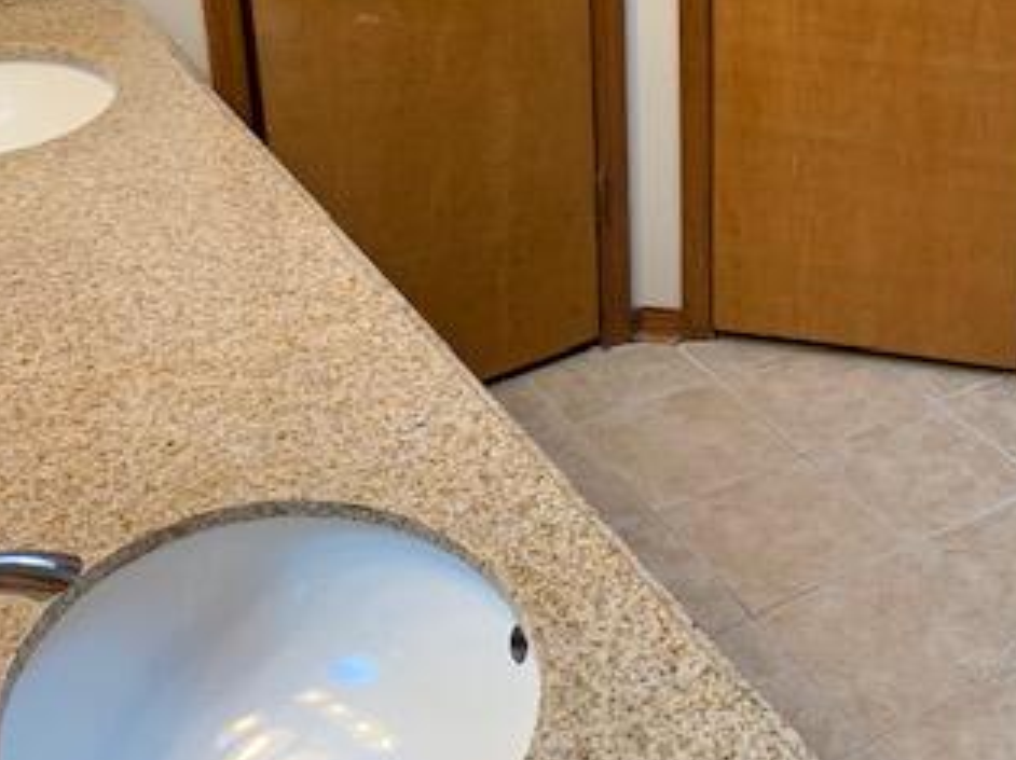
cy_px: 87
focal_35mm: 53
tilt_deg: -21.4
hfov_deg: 35.2
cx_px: 793
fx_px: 1554
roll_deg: -1.6
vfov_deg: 26.6
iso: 80
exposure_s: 1/60
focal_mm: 4.25
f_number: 1.8
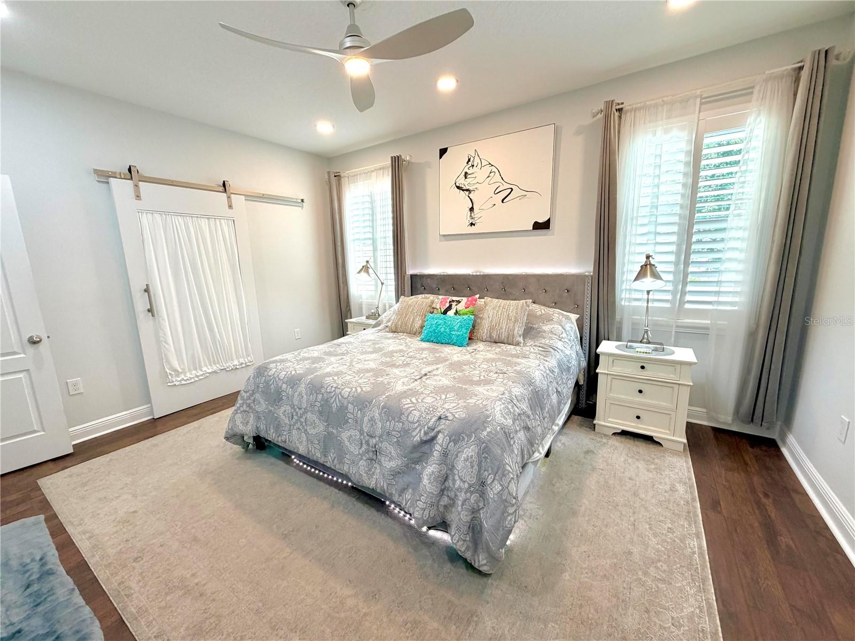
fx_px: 346
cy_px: 320
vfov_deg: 85.7
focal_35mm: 14
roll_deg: +1.6
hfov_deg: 102.1
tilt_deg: -12.4
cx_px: 428
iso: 160
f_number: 2.2
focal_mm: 2.22
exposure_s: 1/120
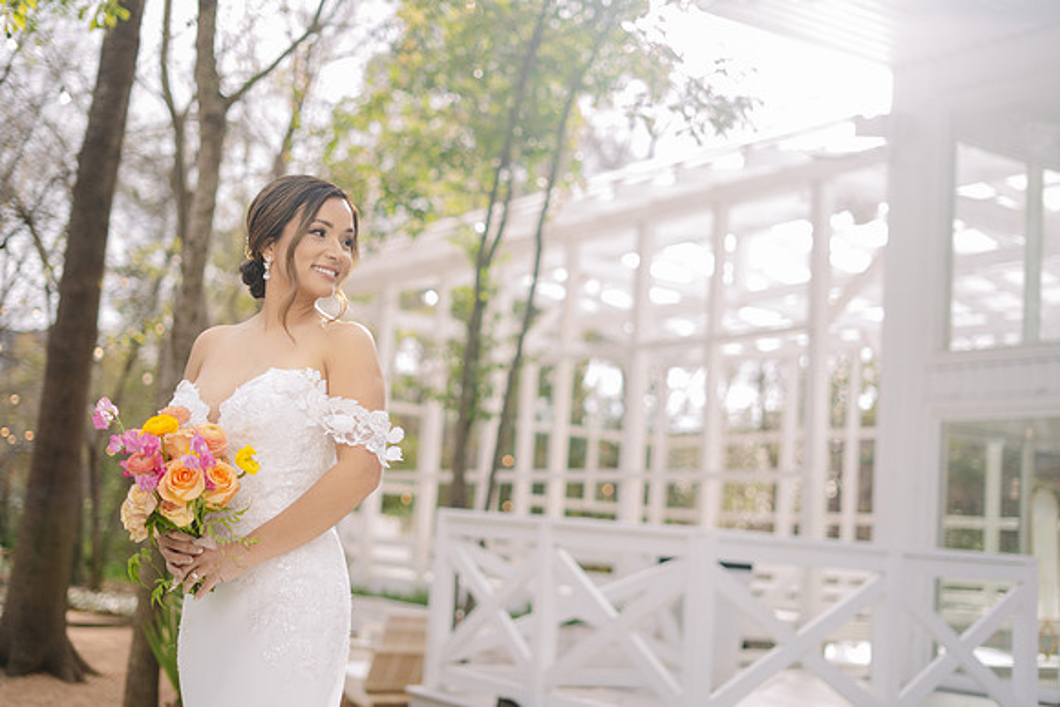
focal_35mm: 50
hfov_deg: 39.6
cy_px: 354
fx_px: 1472
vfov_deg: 27.0
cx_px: 530
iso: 50
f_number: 2
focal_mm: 50
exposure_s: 1/200
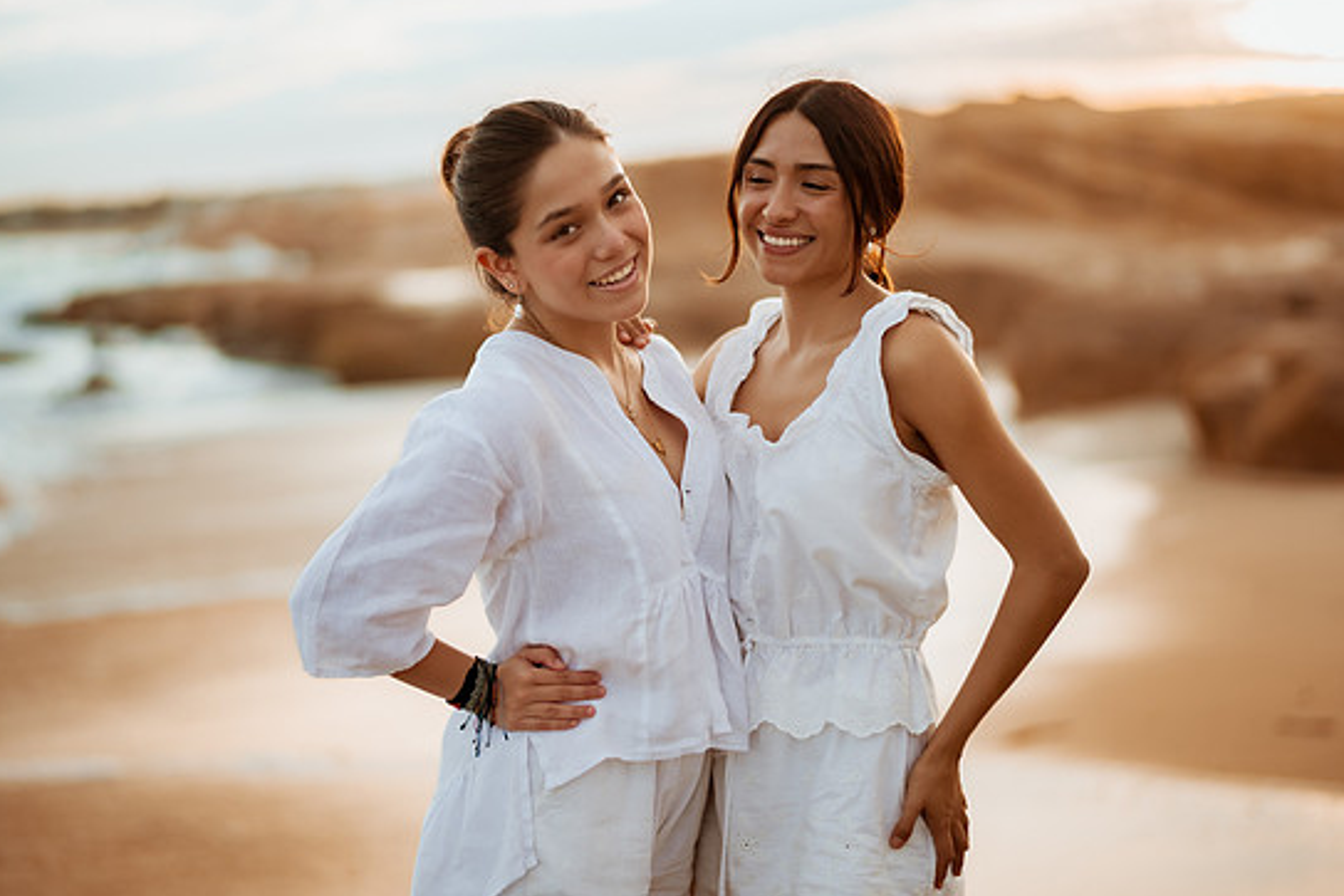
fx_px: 2314
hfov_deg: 32.4
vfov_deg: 21.9
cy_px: 464
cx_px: 686
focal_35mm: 62
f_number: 1.4
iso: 80
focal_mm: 58
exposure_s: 1/2500
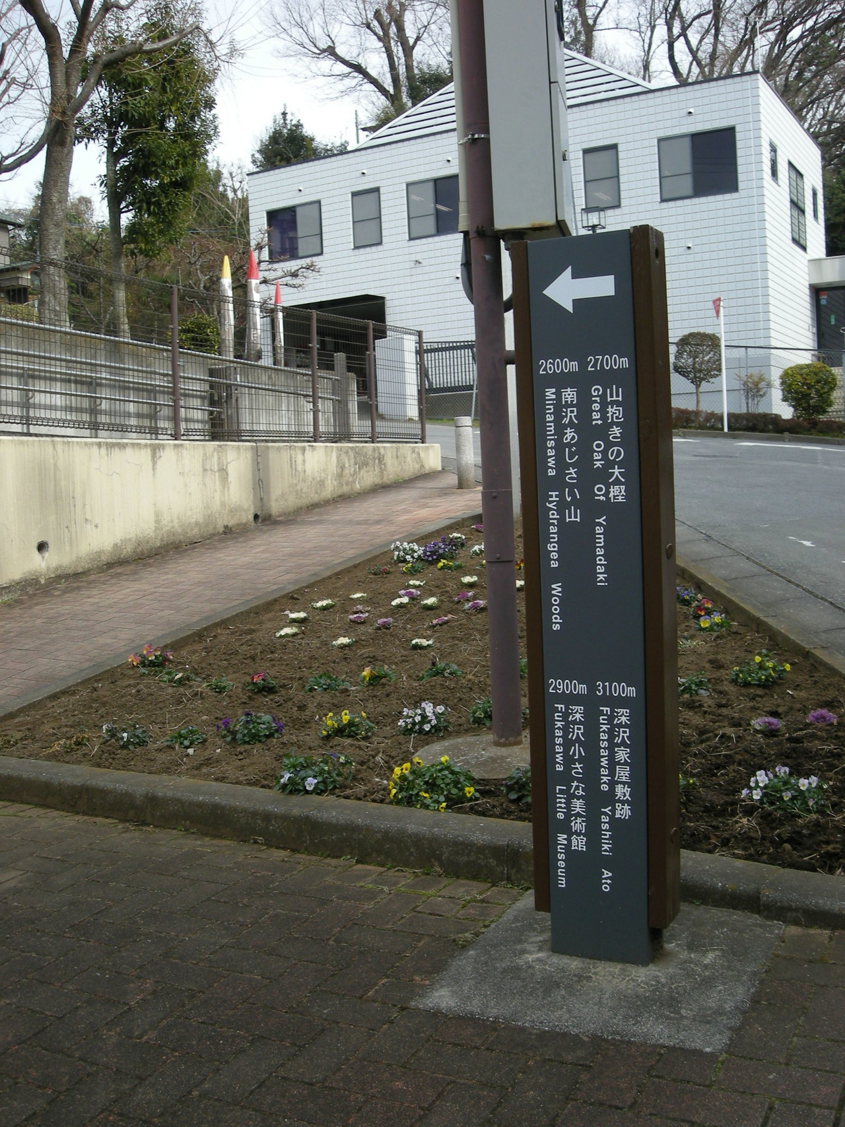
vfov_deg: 52.6
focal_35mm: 35
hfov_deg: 40.7
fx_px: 1139
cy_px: 564
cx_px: 422
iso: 50
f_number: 2.8
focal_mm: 5.7
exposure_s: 1/376
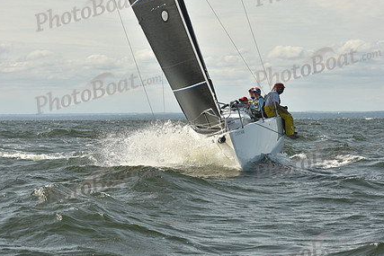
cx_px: 209
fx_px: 1739
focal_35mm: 163
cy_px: 125
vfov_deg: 8.4
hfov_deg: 12.6
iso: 250
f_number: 9
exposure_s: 1/800
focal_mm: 120
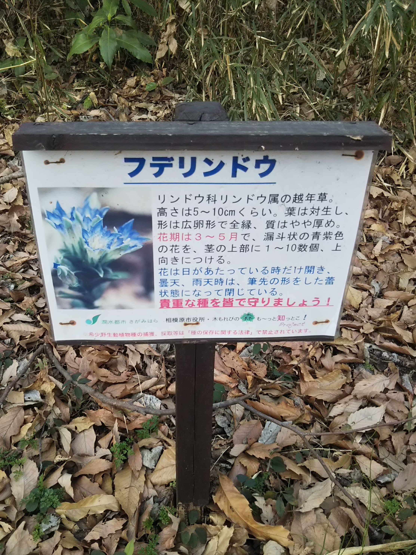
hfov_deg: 42.9
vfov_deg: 55.3
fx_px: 529
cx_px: 190
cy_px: 296
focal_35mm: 33
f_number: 2.2
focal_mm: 4
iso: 40
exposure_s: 1/120
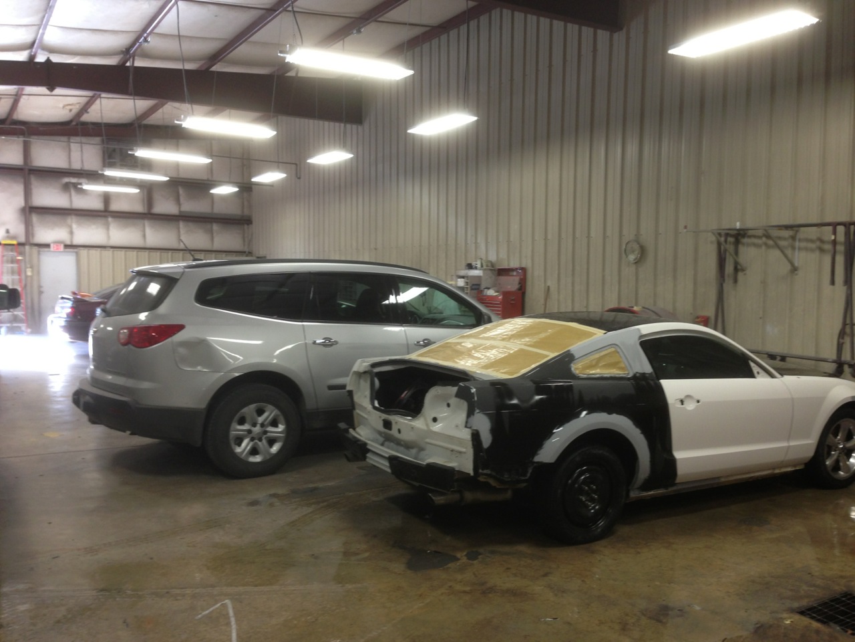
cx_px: 428
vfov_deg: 42.9
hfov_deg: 55.4
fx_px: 815
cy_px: 321
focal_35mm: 33
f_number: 2.4
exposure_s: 1/20
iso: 64
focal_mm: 4.13
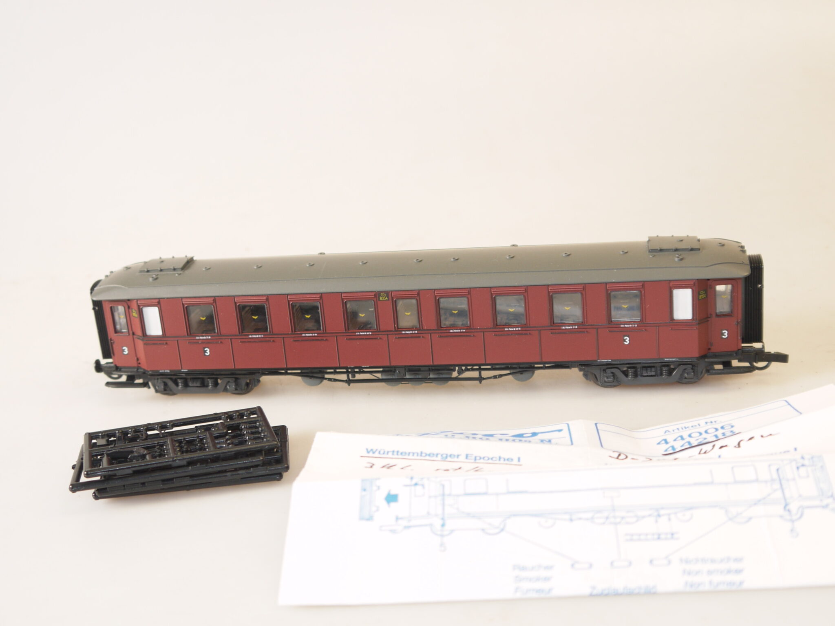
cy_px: 313
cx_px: 418
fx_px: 1230
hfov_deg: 37.5
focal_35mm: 51
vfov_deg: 28.6
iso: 100
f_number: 4.1
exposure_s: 1/40
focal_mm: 18
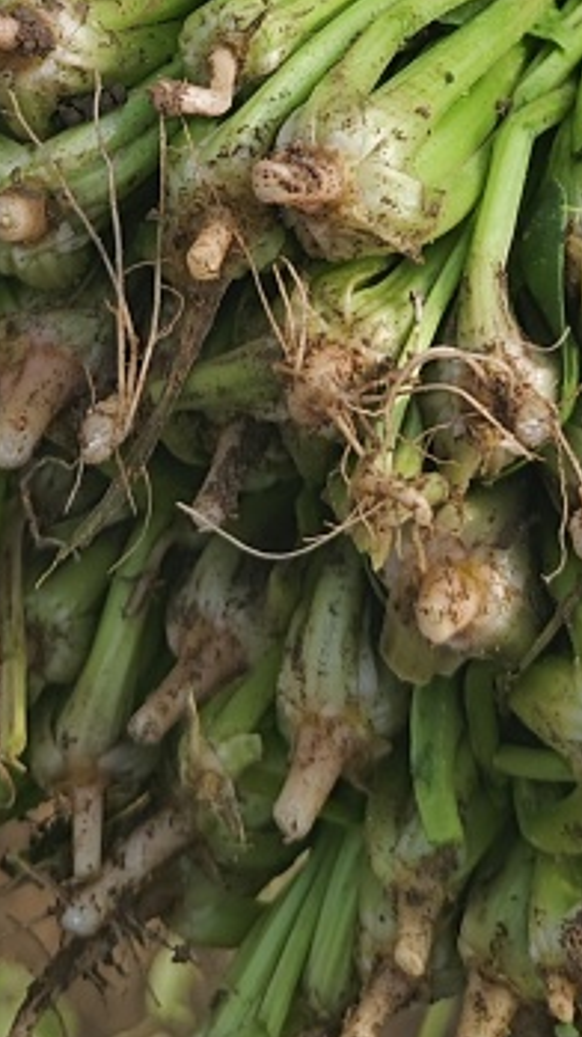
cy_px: -195
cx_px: 362
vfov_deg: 24.2
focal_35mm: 80
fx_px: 2197
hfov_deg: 15.1
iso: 50
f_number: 1.88
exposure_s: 1/365
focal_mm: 5.56
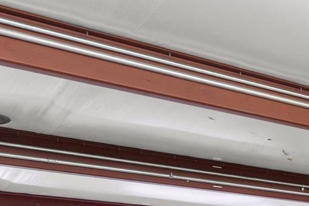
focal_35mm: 74
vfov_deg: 17.0
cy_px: 289
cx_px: 600
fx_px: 635
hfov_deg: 18.8
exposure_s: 1/1.67
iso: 200
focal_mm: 10
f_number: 9
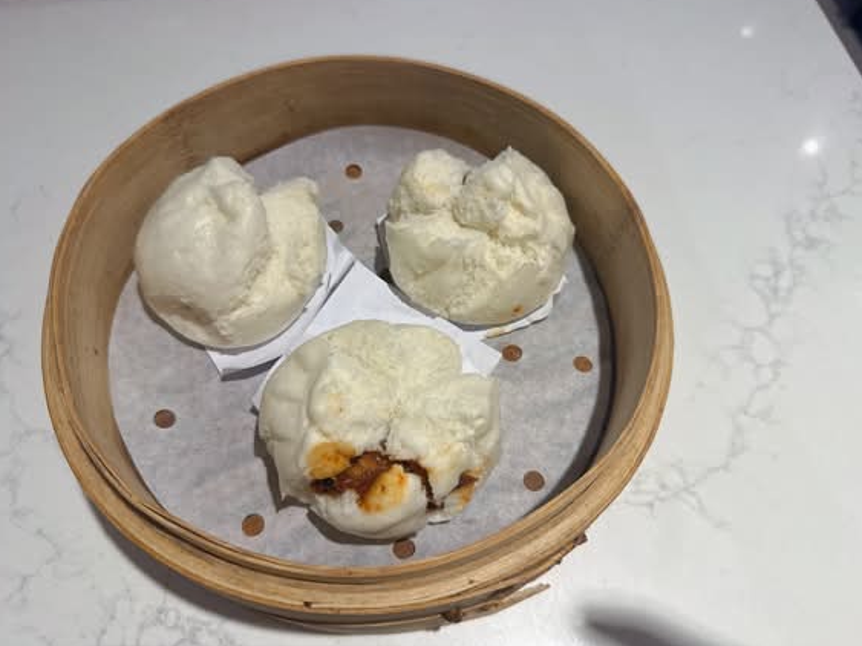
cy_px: 314
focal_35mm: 25
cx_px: 433
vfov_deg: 54.9
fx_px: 622
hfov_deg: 69.4
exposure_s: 1/120
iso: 100
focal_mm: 6.76
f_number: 1.78
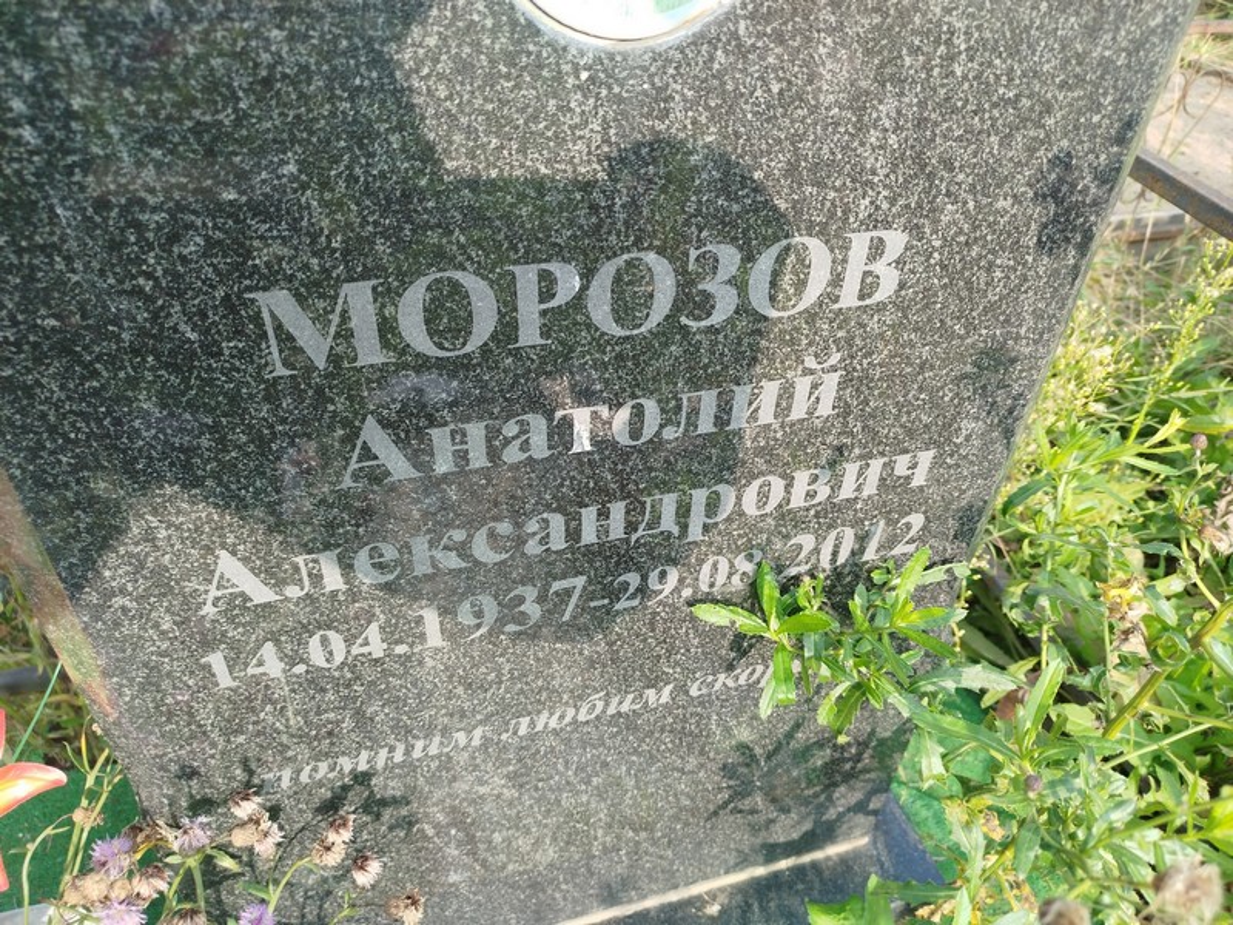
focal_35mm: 24
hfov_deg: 71.6
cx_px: 616
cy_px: 462
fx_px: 855
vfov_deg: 56.8
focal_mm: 5.31
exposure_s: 1/175
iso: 50
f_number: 1.7
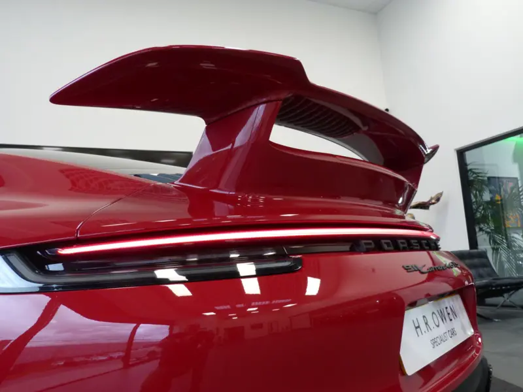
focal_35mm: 29
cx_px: 262
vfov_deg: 48.2
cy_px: 196
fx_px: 438
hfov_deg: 61.7
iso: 200
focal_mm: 5.2
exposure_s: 1/40
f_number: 2.9
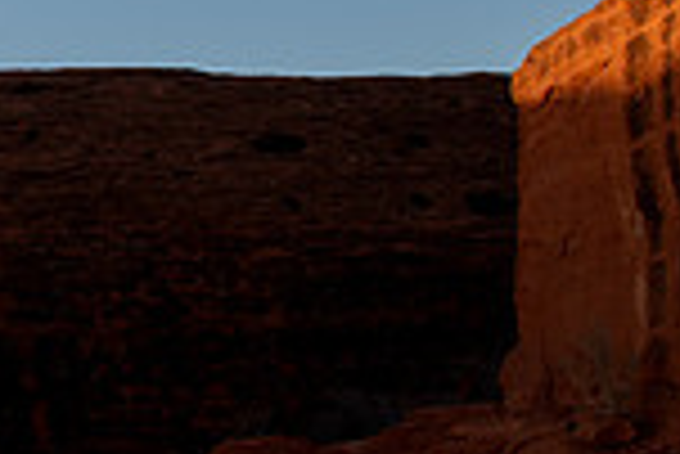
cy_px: 152
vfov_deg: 13.7
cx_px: -189
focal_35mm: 100
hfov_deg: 19.0
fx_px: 1891
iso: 250
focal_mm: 24
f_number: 8
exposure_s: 1/250
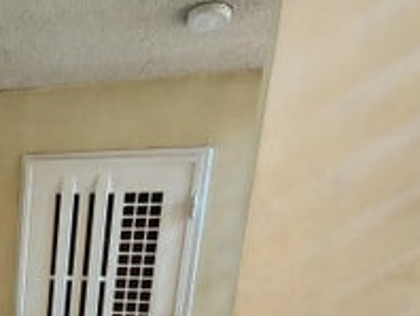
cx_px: -15
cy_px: 488
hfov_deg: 38.8
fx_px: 510
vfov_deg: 25.1
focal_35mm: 42
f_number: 2.2
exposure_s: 1/60
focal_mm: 2.2
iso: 400
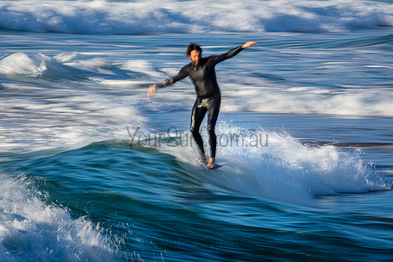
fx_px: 8189
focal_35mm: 750
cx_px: 196
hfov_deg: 2.7
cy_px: 131
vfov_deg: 1.8
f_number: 32
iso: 100
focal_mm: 500
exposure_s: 1/15
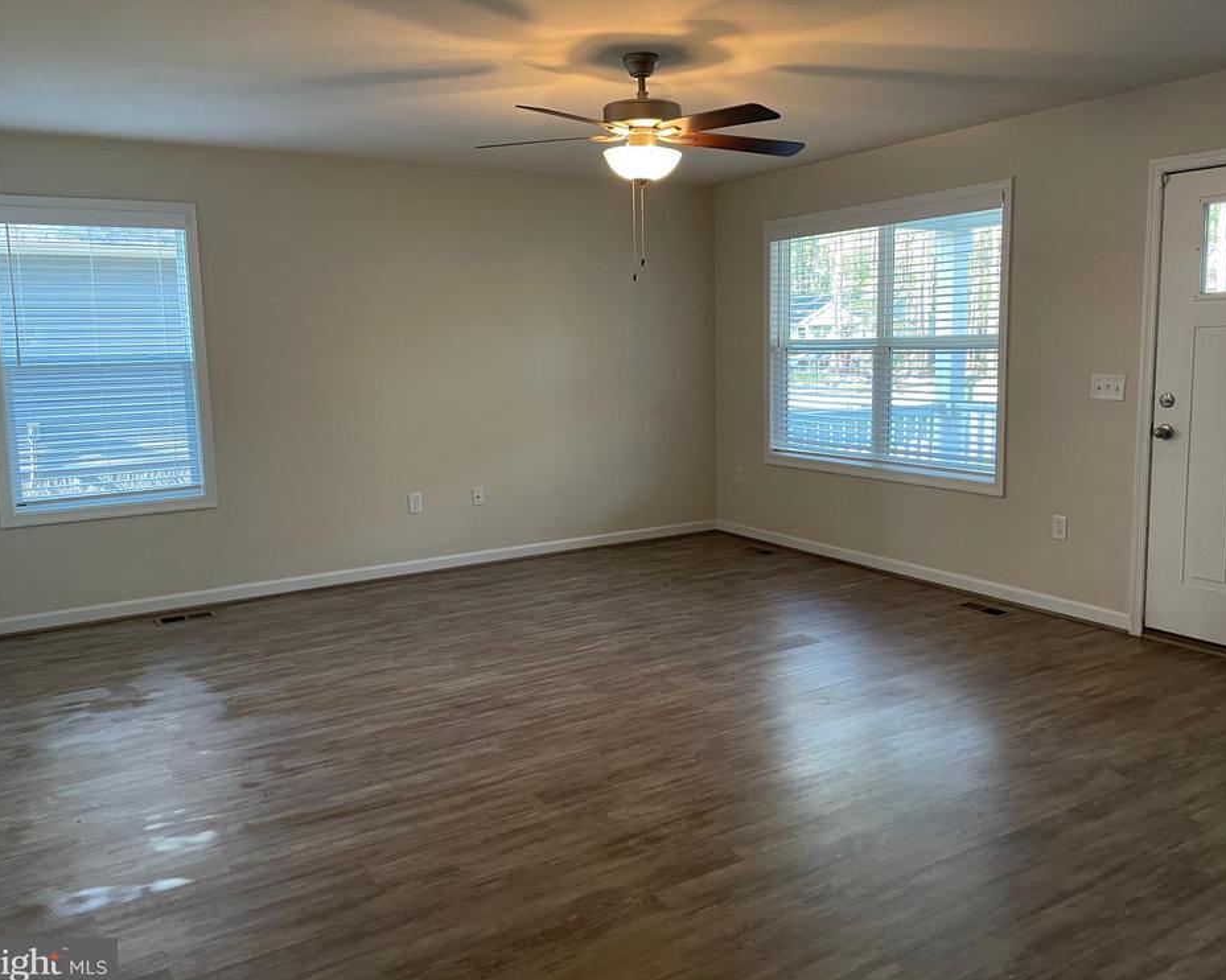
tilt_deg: -6.6
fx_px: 1016
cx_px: 629
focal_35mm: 28
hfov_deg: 62.2
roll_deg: +1.3
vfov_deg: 51.5
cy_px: 485
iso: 160
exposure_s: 1/60
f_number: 1.6
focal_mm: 4.2
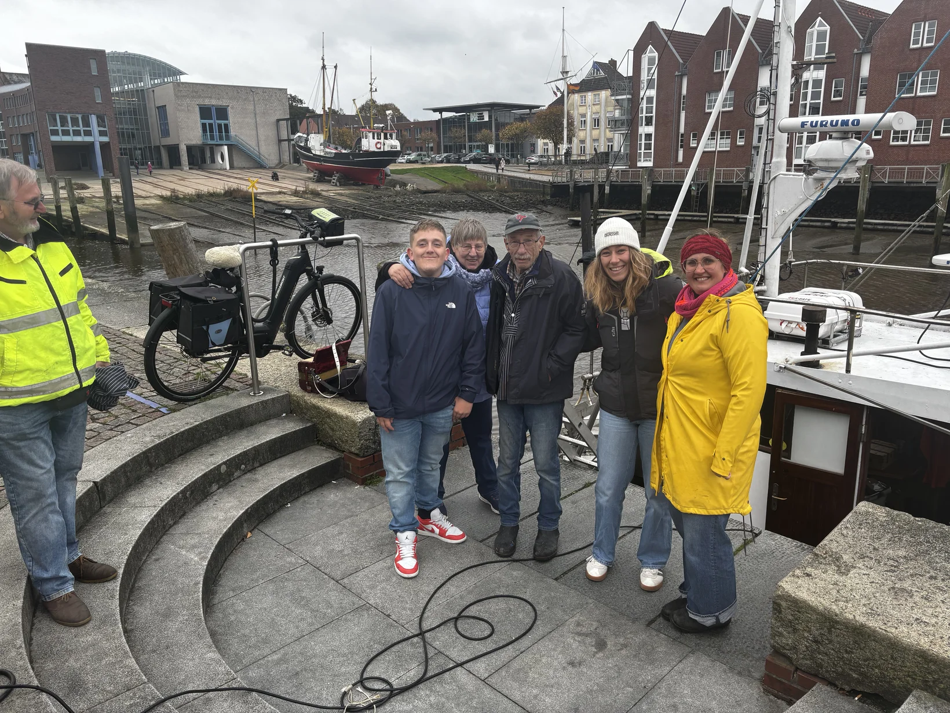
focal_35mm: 26
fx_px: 714
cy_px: 356
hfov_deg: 67.3
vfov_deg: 53.1
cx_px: 475
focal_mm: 5.96
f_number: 1.6
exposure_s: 1/154
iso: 40
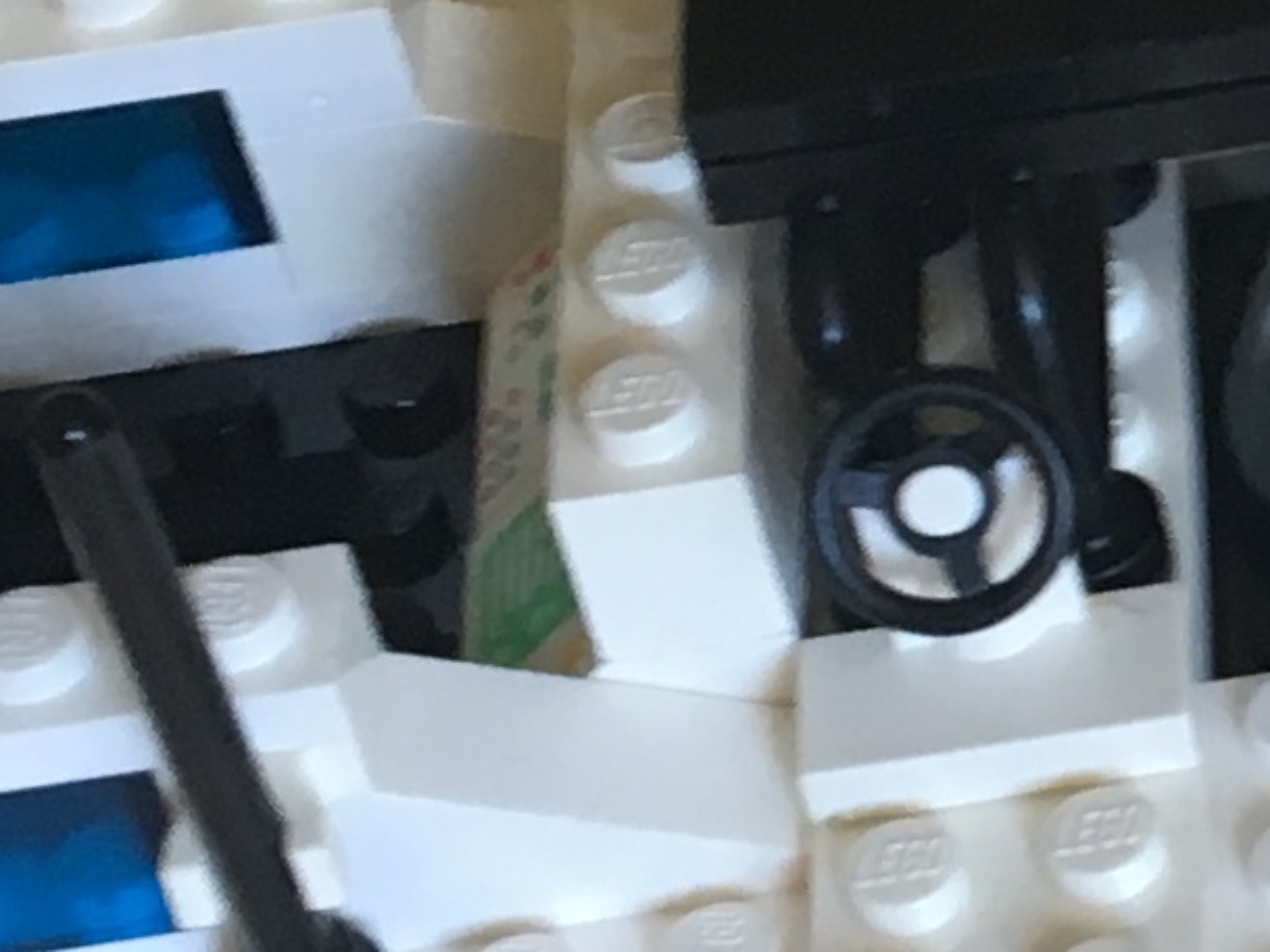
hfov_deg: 9.8
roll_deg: +6.8
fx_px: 7046
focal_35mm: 192
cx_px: 2233
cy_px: 198
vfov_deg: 7.7
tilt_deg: -44.6
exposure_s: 1/33
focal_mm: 4.15
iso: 40
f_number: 2.2
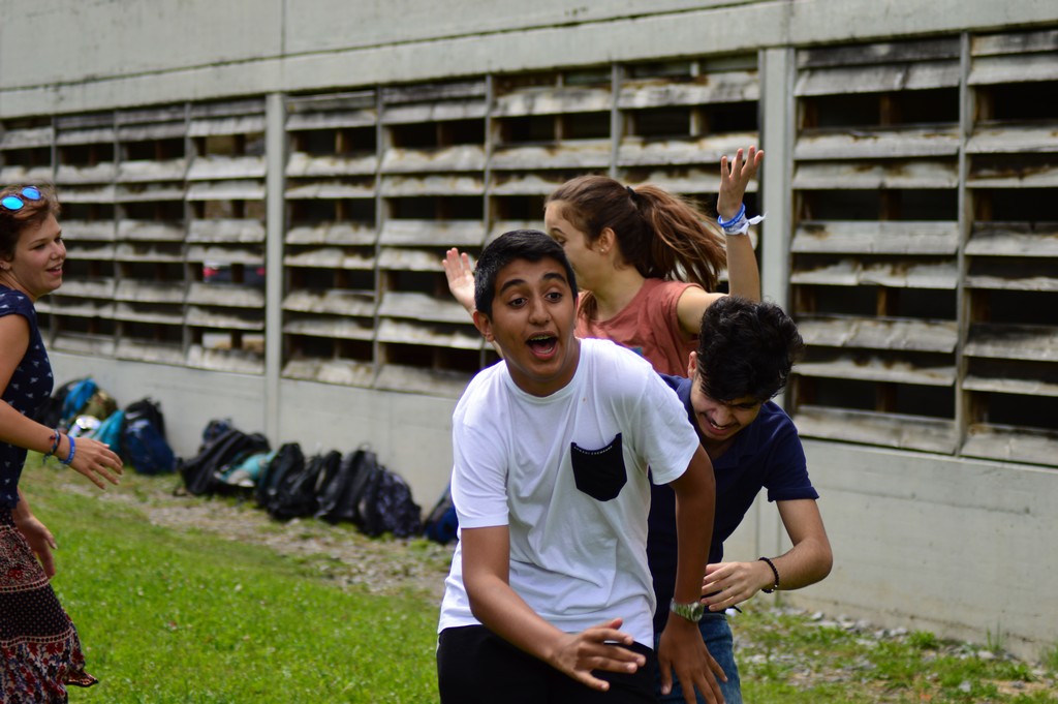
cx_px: 529
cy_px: 352
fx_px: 3083
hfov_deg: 19.5
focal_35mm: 105
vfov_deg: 13.0
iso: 100
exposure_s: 1/500
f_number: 4
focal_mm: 70
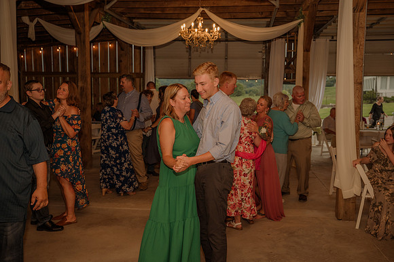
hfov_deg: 53.2
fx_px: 394
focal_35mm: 36
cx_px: 197
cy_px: 131
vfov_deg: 36.8
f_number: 4
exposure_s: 1/200
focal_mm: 36
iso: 320
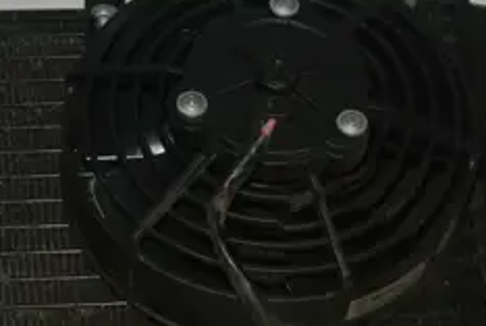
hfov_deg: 18.9
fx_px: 1461
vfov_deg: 12.6
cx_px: 179
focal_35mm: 108
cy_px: 287
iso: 200
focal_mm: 17.5
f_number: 4.5
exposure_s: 1/60
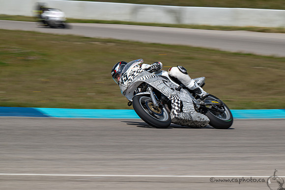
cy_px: 96
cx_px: 165
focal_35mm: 324
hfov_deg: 6.4
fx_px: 2565
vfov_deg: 4.2
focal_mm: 280
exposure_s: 1/160
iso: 80
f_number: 16
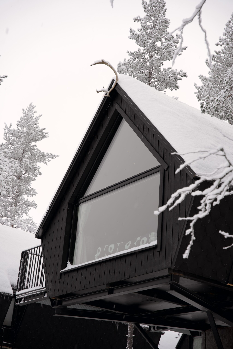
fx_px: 679
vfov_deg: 28.8
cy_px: 174
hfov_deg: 19.5
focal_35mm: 70
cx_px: 116
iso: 160
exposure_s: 1/80
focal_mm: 70
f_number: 4
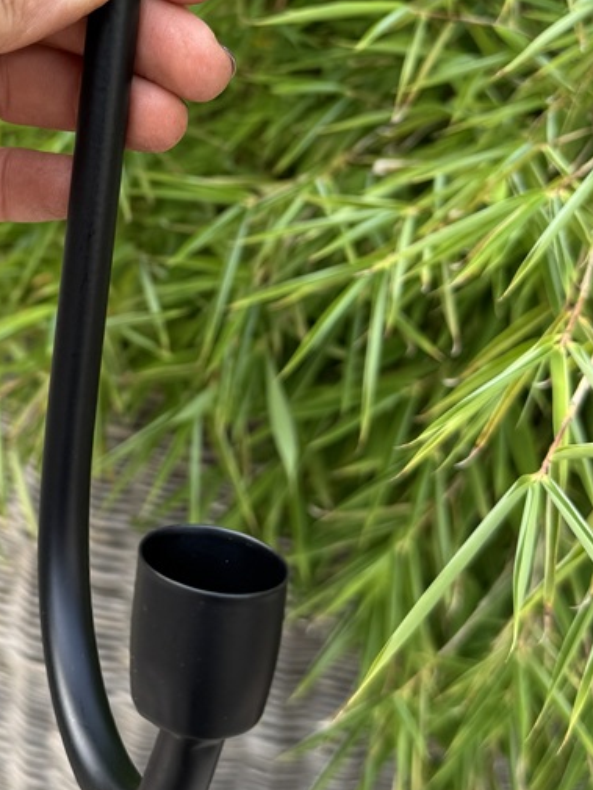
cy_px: 160
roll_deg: -5.4
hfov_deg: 25.3
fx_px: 1301
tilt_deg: -15.2
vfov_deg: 32.8
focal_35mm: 57
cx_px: 142
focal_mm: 6.76
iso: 64
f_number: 1.78
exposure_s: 1/230
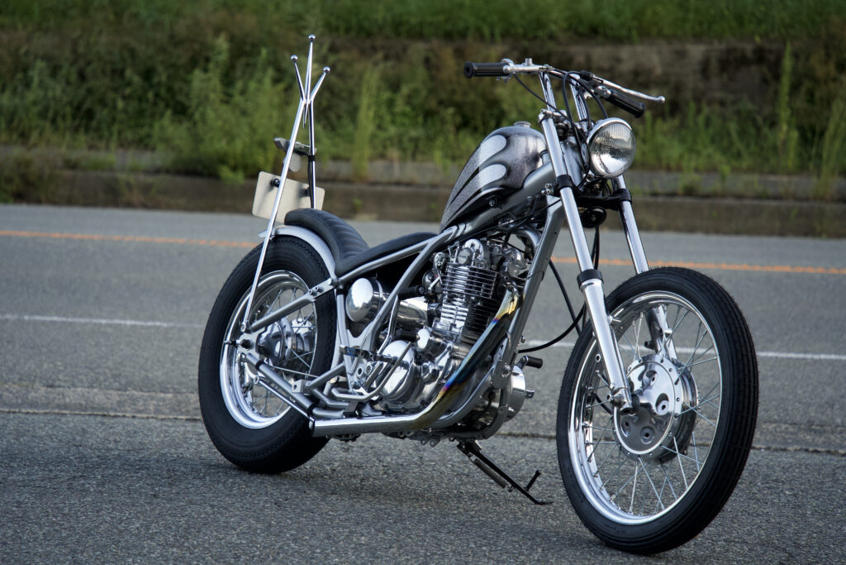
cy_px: 282
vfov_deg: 9.2
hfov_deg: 13.7
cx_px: 423
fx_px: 3525
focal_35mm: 150
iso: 320
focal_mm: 150
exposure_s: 1/160
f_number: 5.6
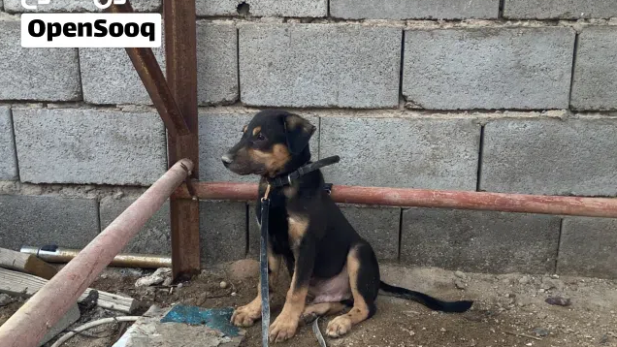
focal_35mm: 34
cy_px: 187
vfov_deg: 34.7
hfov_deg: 58.0
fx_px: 556
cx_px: 308
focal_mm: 3.3
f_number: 2.4
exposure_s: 1/104
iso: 25
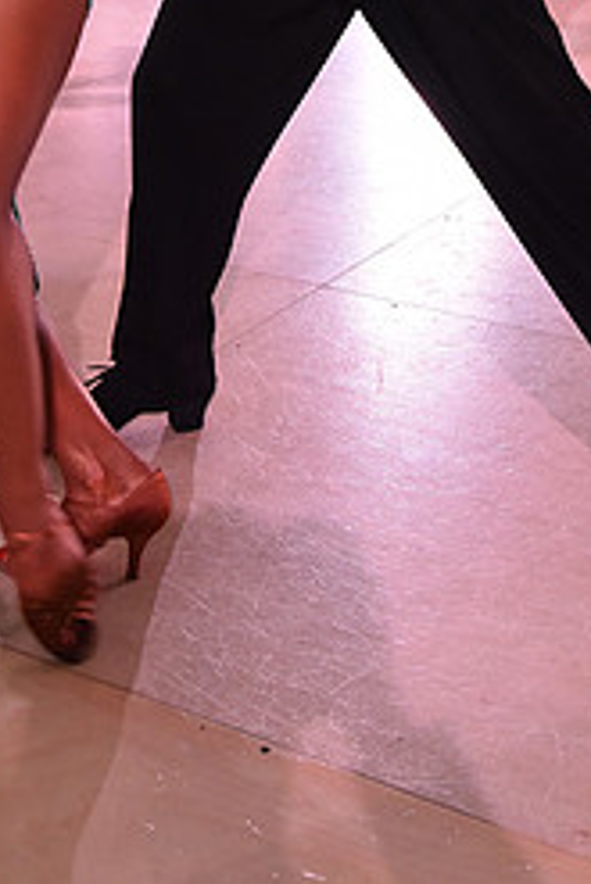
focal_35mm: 75
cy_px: -150
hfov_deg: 18.2
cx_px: 274
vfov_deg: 24.6
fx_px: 1844
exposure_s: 1/320
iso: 2500
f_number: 5.6
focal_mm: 32
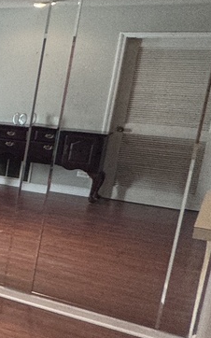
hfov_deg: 11.5
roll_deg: -1.9
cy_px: 141
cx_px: -423
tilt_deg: -8.9
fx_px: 543
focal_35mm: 59
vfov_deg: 34.5
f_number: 2.2
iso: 125
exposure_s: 1/120
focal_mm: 2.22
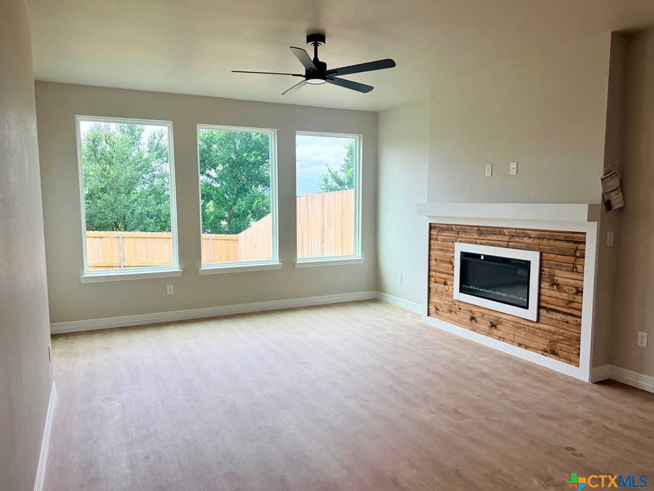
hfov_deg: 69.4
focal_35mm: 25
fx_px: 472
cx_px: 323
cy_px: 250
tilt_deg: -6.1
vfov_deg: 54.9
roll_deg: +0.8
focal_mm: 6.76
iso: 100
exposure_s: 1/677
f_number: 1.78
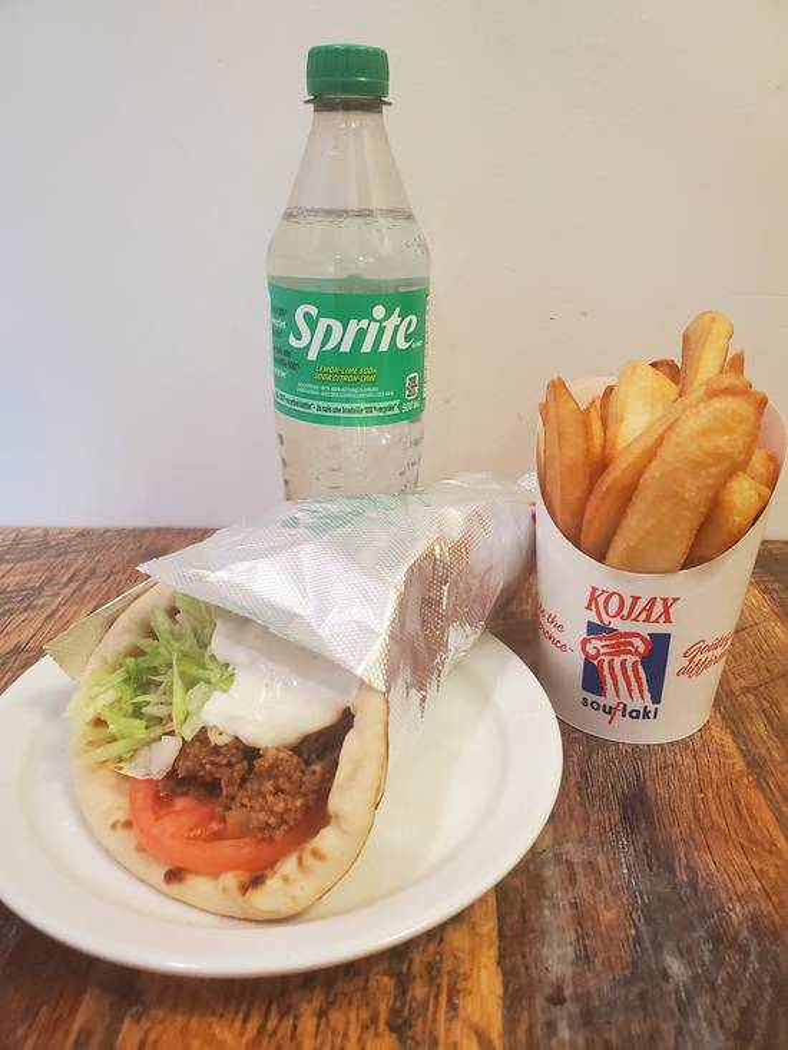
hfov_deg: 53.1
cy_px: 525
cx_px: 394
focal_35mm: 26
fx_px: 789
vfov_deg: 67.3
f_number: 2.4
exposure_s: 1/60
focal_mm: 4.3
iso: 250
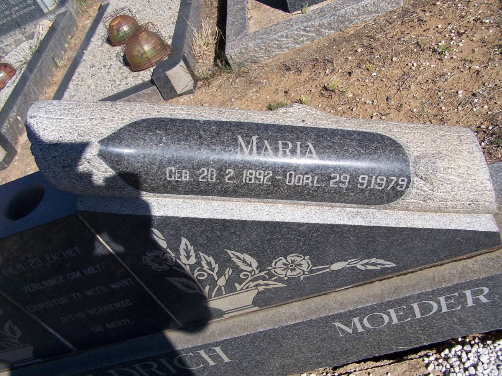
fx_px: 551
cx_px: 251
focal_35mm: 38
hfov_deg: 49.0
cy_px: 188
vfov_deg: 37.7
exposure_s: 1/1000
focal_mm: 6.3
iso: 80
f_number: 4
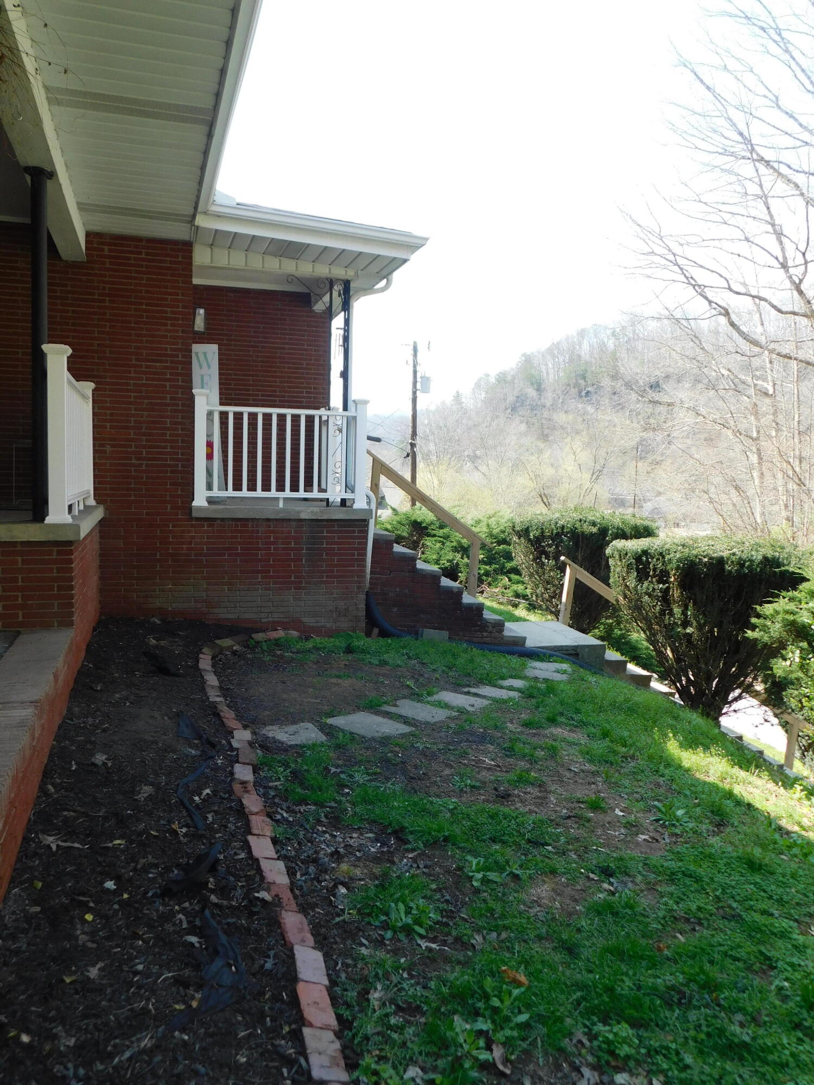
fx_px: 878
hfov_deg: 49.7
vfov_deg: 63.4
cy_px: 542
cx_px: 407
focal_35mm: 28
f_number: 3.2
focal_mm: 4.9
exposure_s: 1/320
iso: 125
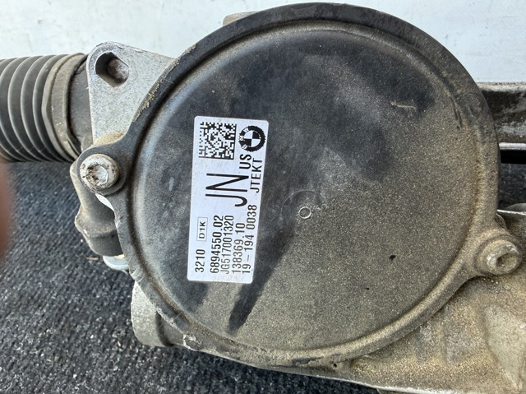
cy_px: 197
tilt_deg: -41.1
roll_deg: +6.1
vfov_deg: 56.8
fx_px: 364
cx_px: 263
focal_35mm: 24
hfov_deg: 71.6
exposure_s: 1/99
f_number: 2.2
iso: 100
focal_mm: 2.22
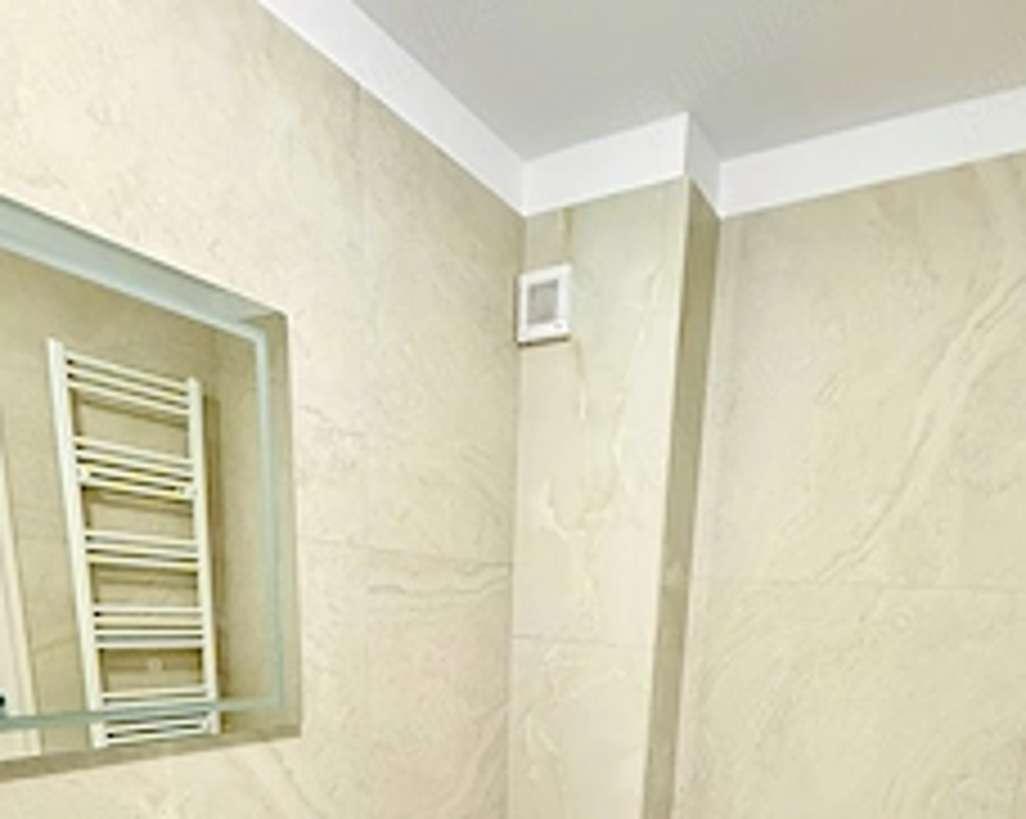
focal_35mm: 24
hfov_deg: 69.6
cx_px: 616
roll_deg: -4.3
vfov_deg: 49.9
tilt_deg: -13.8
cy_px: 783
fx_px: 728
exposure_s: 1/50
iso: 500
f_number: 2.2
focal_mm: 2.22
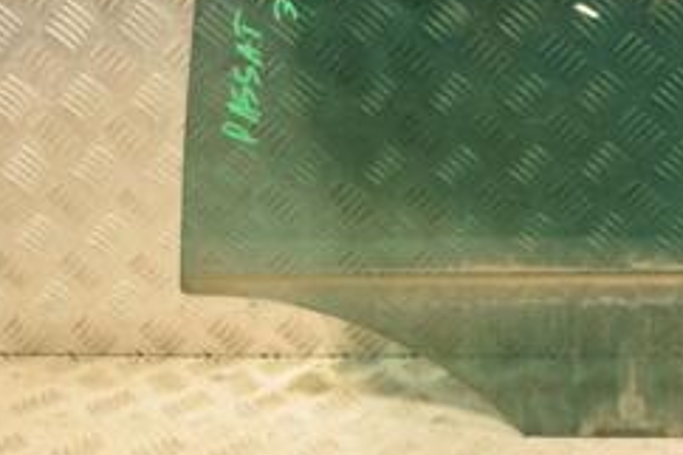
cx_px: 779
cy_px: 25
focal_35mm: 67
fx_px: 1270
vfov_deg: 19.8
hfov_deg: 27.2
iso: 800
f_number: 5
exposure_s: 1/125
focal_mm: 18
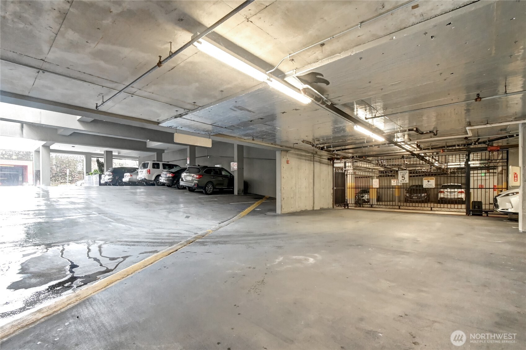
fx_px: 219
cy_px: 175
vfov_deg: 77.3
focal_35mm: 15
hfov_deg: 100.4
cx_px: 263
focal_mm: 10
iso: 5000
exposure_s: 1/5
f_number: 11
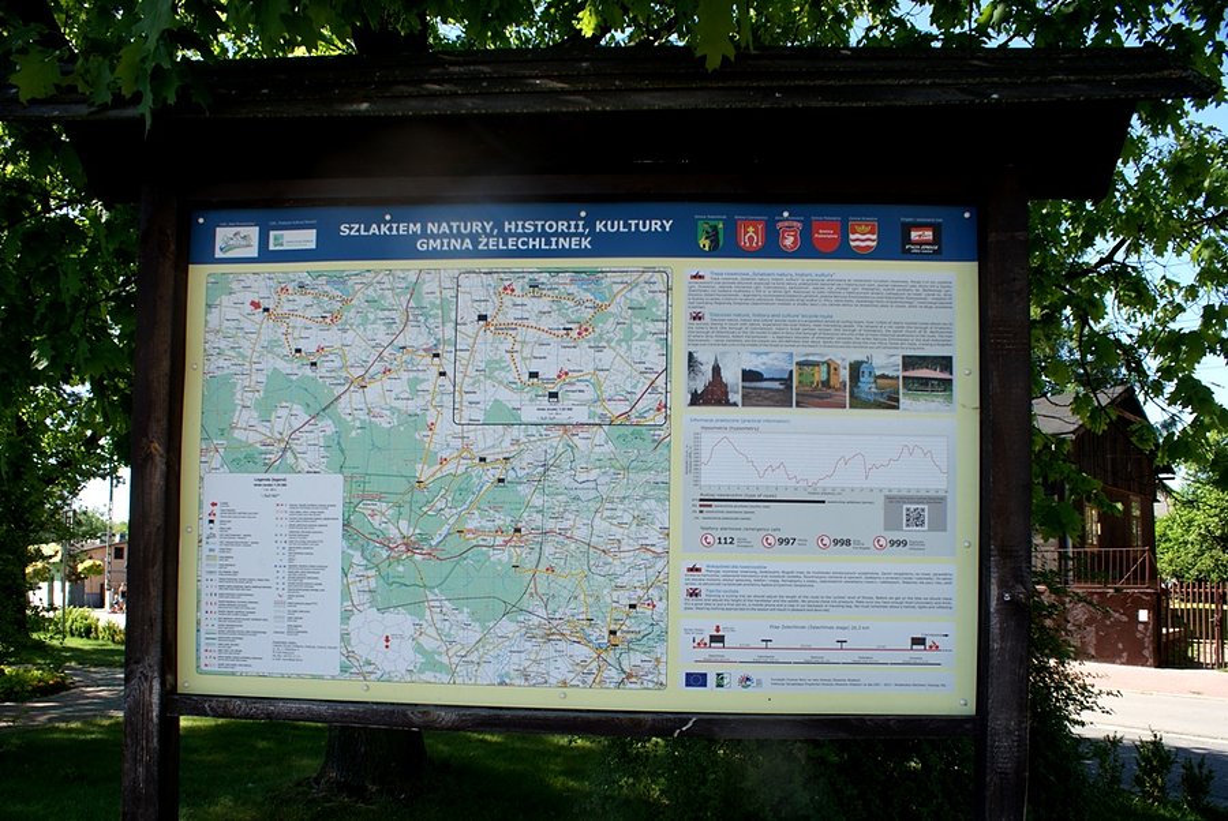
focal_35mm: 27
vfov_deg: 48.0
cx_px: 614
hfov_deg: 67.3
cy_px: 410
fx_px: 922
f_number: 10
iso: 100
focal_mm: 18
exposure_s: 1/80
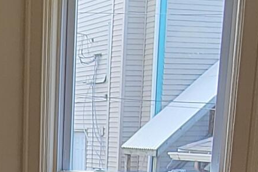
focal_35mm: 92
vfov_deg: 13.5
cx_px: 9
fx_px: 659
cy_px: 302
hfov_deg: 21.5
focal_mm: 2.2
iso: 50
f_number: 2.2
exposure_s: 1/60
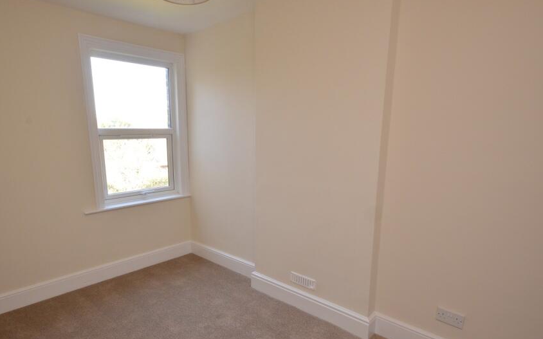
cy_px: 195
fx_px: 315
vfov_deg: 56.3
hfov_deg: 81.0
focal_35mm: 21
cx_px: 235
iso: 800
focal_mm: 11.5
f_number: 13
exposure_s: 1/15
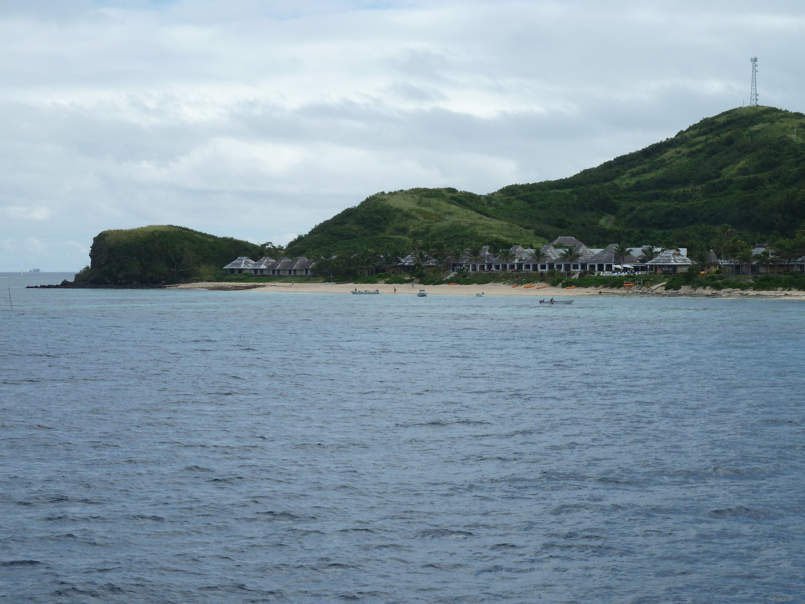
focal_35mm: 83
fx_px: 1930
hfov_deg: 23.6
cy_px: 302
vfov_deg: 17.8
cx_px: 402
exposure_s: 1/400
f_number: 5.6
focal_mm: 13.7
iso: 80
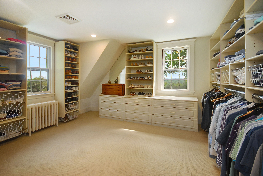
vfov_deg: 77.5
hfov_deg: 100.3
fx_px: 110
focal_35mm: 15
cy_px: 88
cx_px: 132
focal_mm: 10
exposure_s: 1/60
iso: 500
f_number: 5
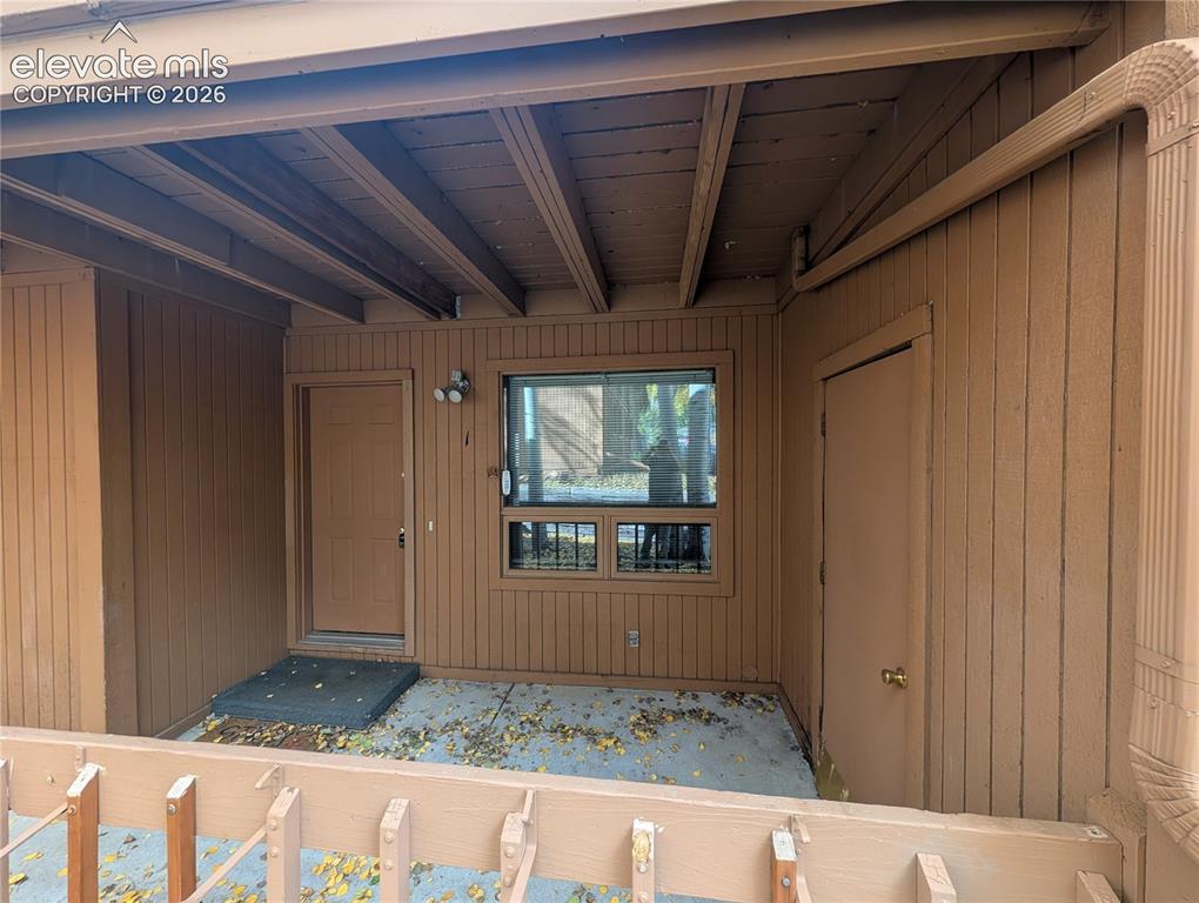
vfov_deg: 94.6
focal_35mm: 12
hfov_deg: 110.5
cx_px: 600
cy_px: 452
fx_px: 416
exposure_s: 1/180
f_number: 1.7
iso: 59
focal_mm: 2.02
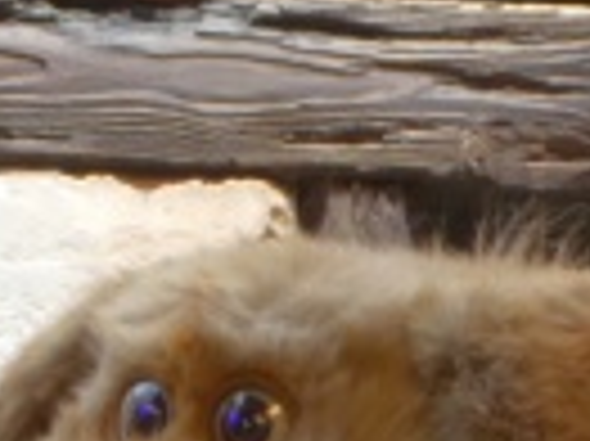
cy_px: 756
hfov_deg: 2.2
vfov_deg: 1.7
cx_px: 779
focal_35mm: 897
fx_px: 15275
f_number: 5.1
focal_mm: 20.6
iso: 80
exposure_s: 1/125
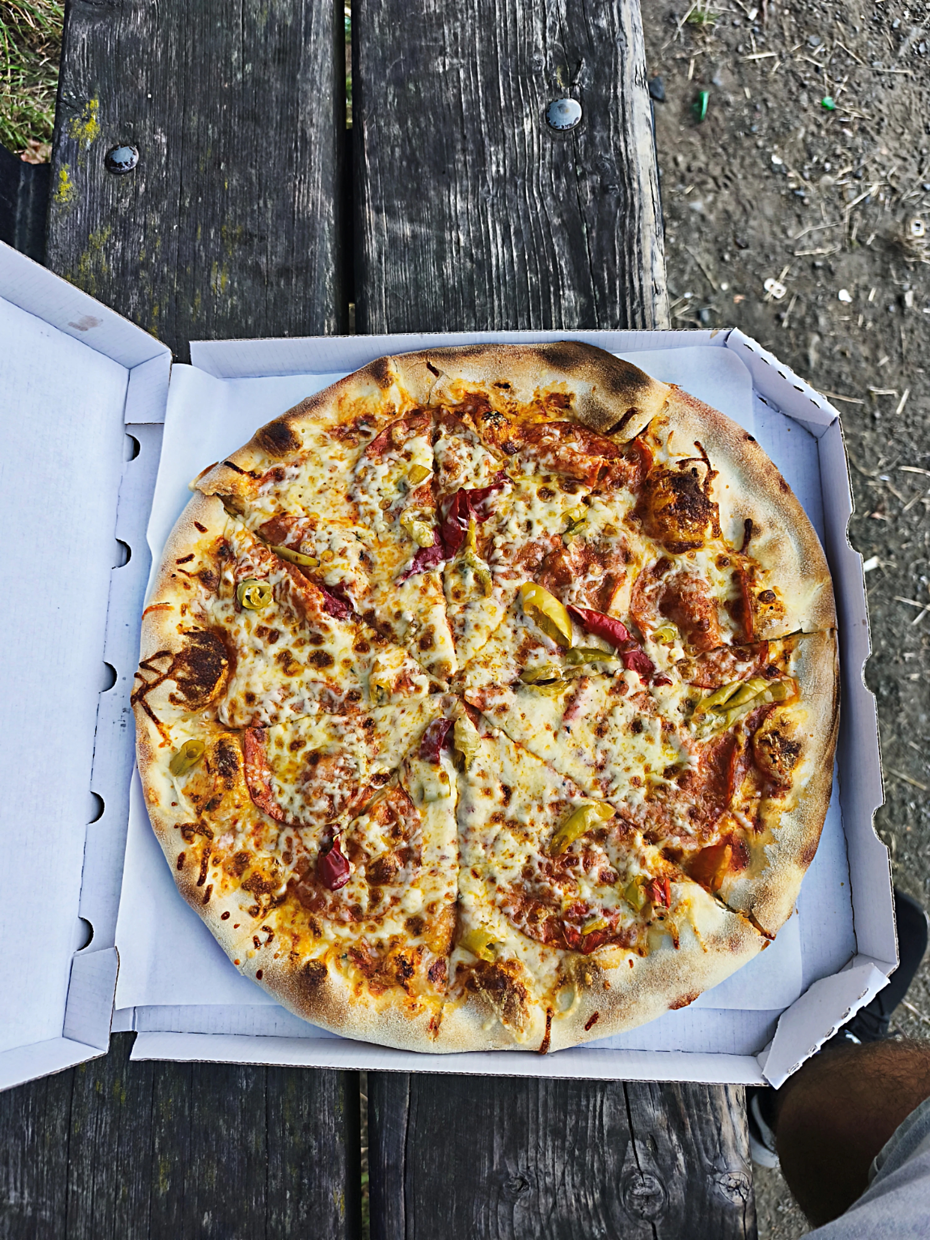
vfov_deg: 73.9
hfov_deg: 58.9
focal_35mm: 23
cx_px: 465
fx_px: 824
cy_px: 620
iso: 50
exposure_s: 1/344
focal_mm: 6.14
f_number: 1.65
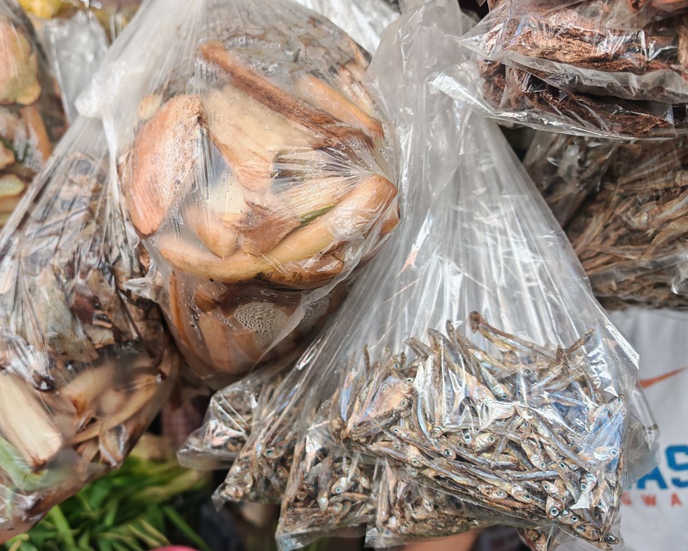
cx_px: 259
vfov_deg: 48.5
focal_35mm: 30
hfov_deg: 58.0
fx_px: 611
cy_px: 270
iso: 100
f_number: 2
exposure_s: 1/660
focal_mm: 6.83
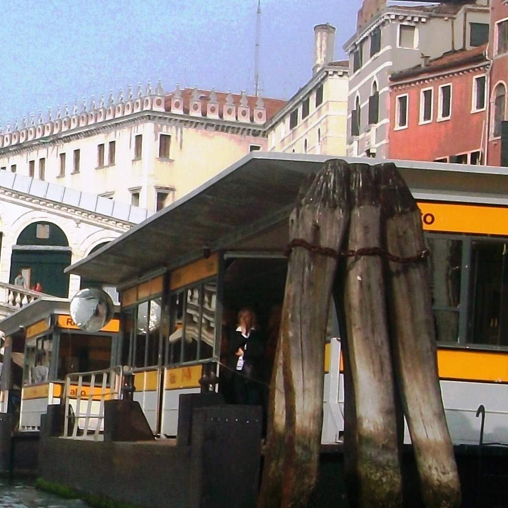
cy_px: 266
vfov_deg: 14.5
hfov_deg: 13.8
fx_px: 1992
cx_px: -214
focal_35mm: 120
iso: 80
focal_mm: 7.1
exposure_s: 1/400
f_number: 6.3
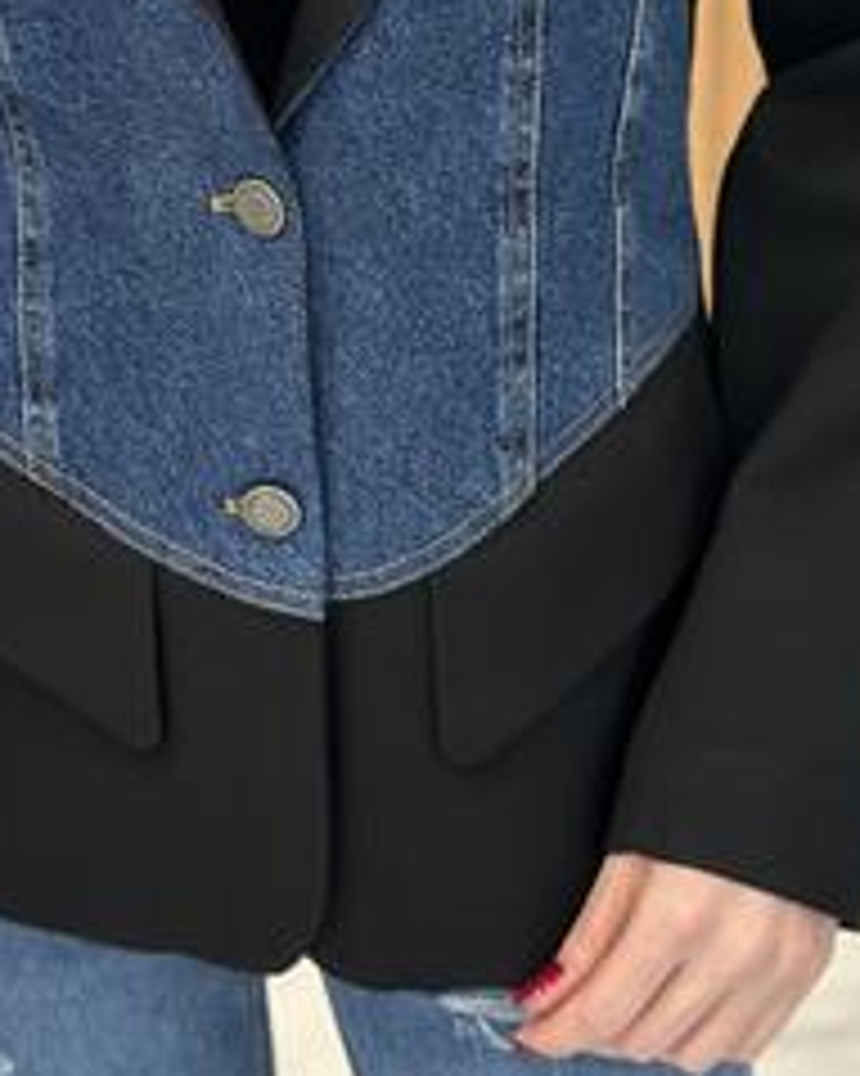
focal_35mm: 102
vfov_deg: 18.4
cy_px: 41
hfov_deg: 15.1
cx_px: 356
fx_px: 3247
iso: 125
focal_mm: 6.86
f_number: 1.78
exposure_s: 1/50
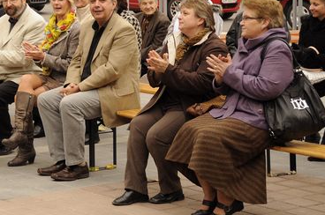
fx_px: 1117
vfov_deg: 11.0
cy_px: 26
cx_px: -14
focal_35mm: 124
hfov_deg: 16.2
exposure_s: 1/160
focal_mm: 38
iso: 200
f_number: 5.6
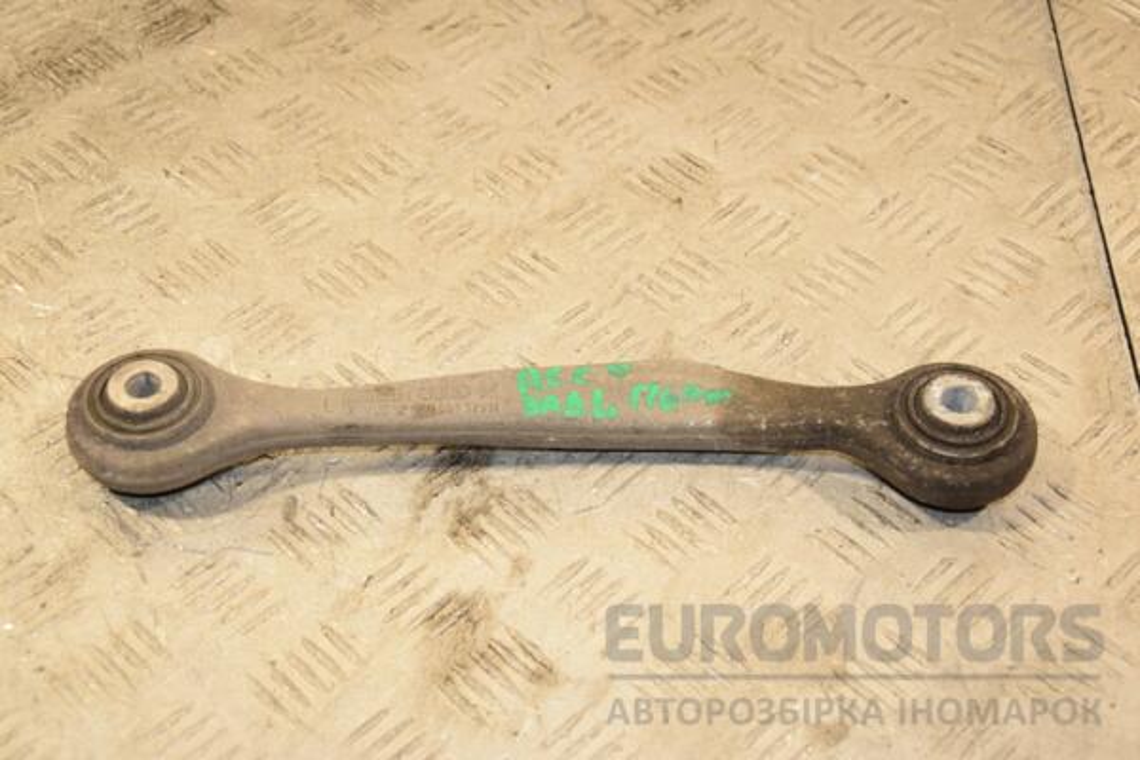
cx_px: 570
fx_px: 1995
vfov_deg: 21.6
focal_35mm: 63
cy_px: 380
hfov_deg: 31.9
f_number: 5.6
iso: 800
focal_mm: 42
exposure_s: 1/200
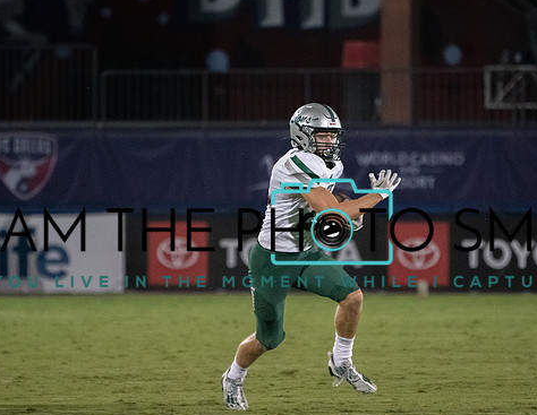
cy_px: 264
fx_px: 11285
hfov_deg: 2.7
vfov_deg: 2.1
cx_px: 285
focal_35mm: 719
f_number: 5.6
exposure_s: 1/1000
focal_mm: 400
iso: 12800
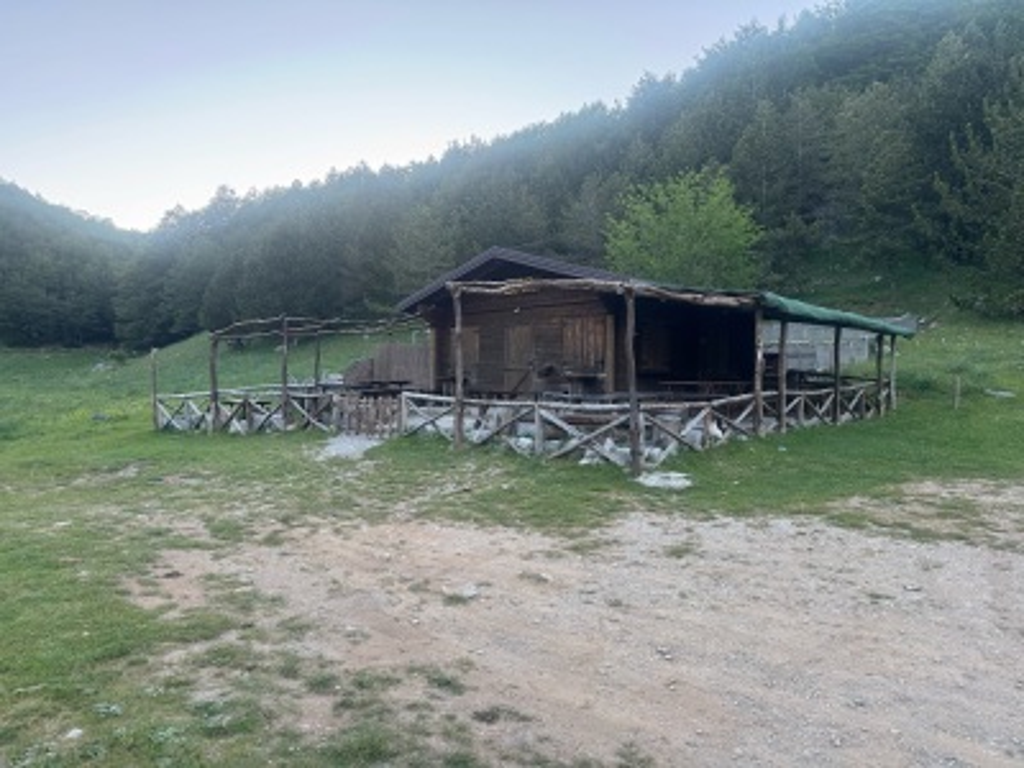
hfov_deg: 71.6
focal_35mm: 24
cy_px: 384
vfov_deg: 56.8
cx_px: 512
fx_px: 710
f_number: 1.78
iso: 100
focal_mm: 6.76
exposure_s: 1/121
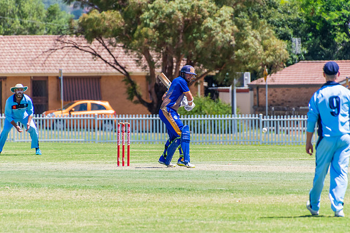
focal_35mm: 600
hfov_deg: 3.4
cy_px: 116
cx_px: 175
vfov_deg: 2.3
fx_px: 5830
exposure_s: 1/1600
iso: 400
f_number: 6.3
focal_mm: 400
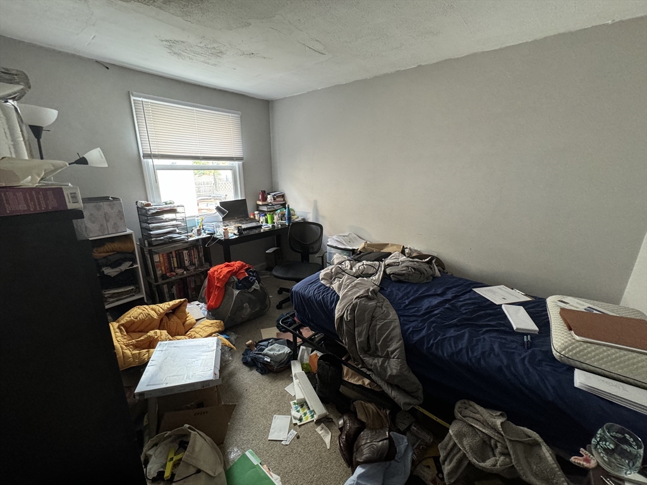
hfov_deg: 102.1
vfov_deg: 85.7
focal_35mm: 14
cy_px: 242
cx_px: 324
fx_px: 262
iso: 320
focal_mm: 2.22
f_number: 2.2
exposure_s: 1/60
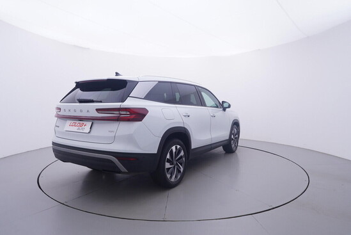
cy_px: 118
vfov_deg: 56.2
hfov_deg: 77.3
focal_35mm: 22
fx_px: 220
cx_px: 176
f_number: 5
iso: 200
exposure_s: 1/80
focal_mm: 15
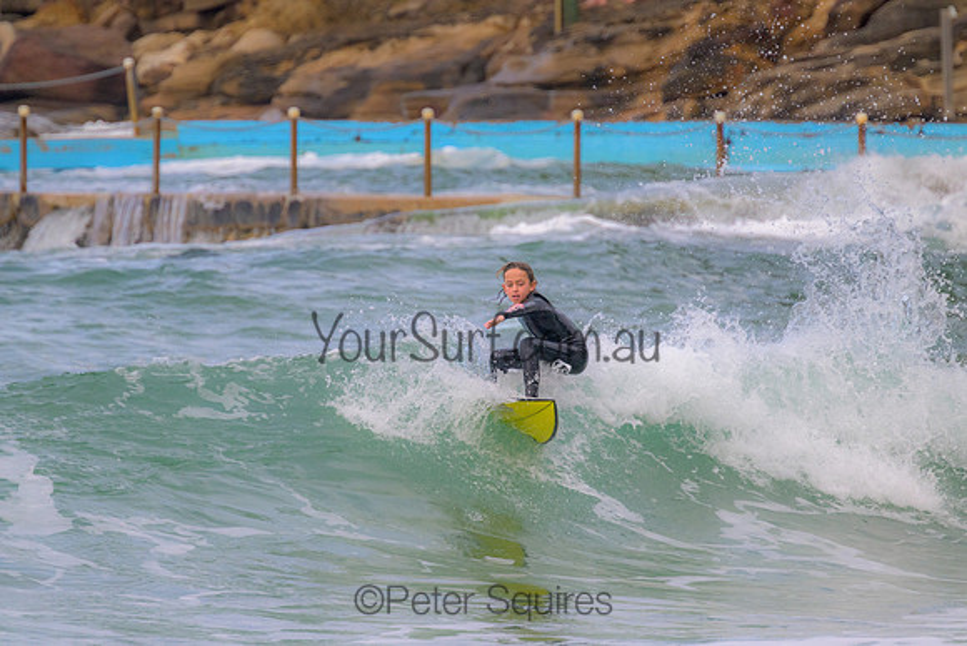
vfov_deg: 1.7
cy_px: 323
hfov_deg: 2.6
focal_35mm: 800
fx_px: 21493
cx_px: 484
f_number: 11
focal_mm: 800
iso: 1600
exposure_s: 1/1250
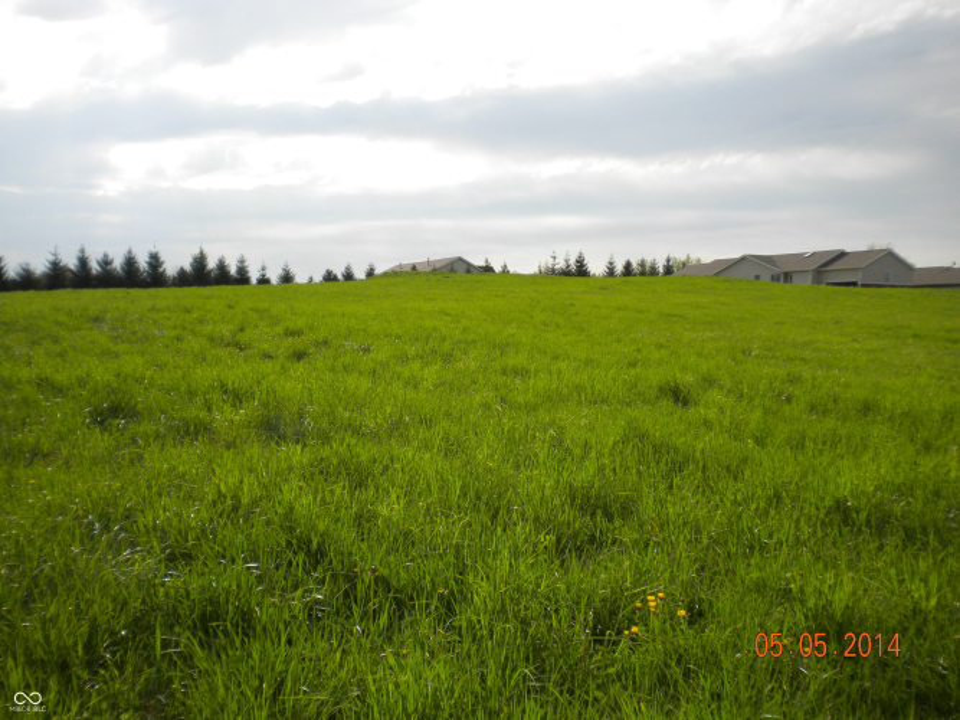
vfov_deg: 40.7
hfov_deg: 52.6
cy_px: 360
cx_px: 480
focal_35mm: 35
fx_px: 970
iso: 80
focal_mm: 6.3
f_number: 4.6
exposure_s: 1/606
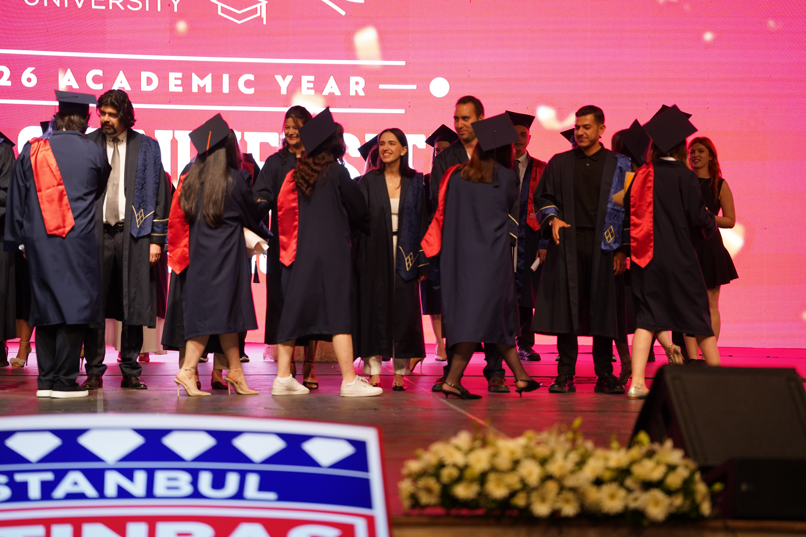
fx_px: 3546
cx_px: 403
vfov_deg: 8.7
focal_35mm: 158
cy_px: 268
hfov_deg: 13.0
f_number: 2.8
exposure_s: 1/160
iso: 500
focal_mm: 158.4
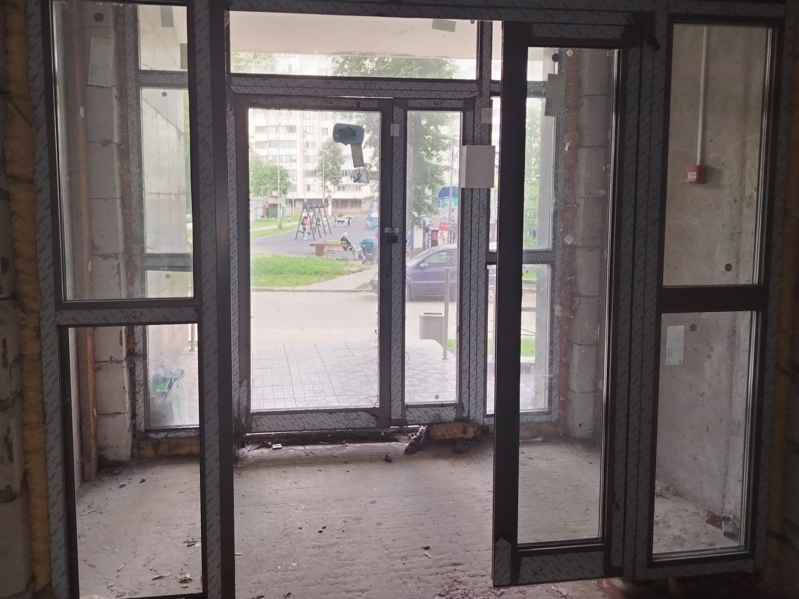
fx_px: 646
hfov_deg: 63.2
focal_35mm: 28
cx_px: 346
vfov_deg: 49.6
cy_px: 258
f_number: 1.75
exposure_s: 1/50
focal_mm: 5.25
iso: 453
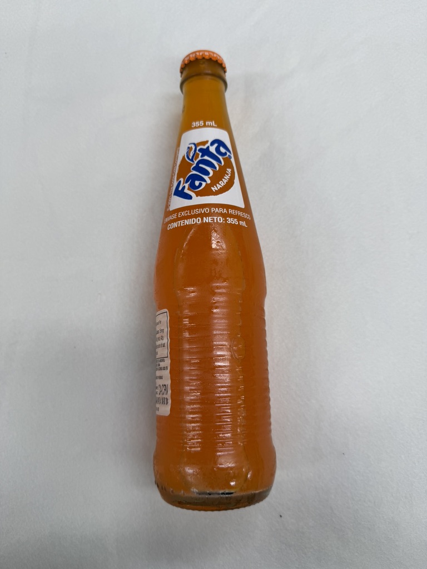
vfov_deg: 71.6
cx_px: 214
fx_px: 395
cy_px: 284
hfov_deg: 56.8
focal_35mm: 24
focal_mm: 6.76
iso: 50
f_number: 1.78
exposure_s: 1/151
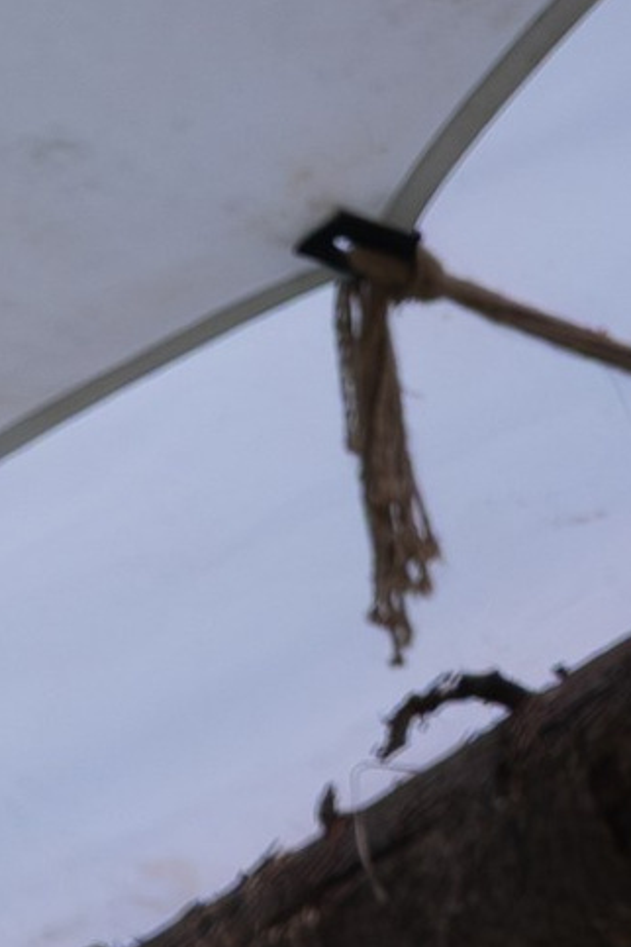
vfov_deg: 3.7
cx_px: -1681
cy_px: 3729
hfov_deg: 2.6
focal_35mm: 525
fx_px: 13802
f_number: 3.6
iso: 800
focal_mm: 44.1
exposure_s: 1/640
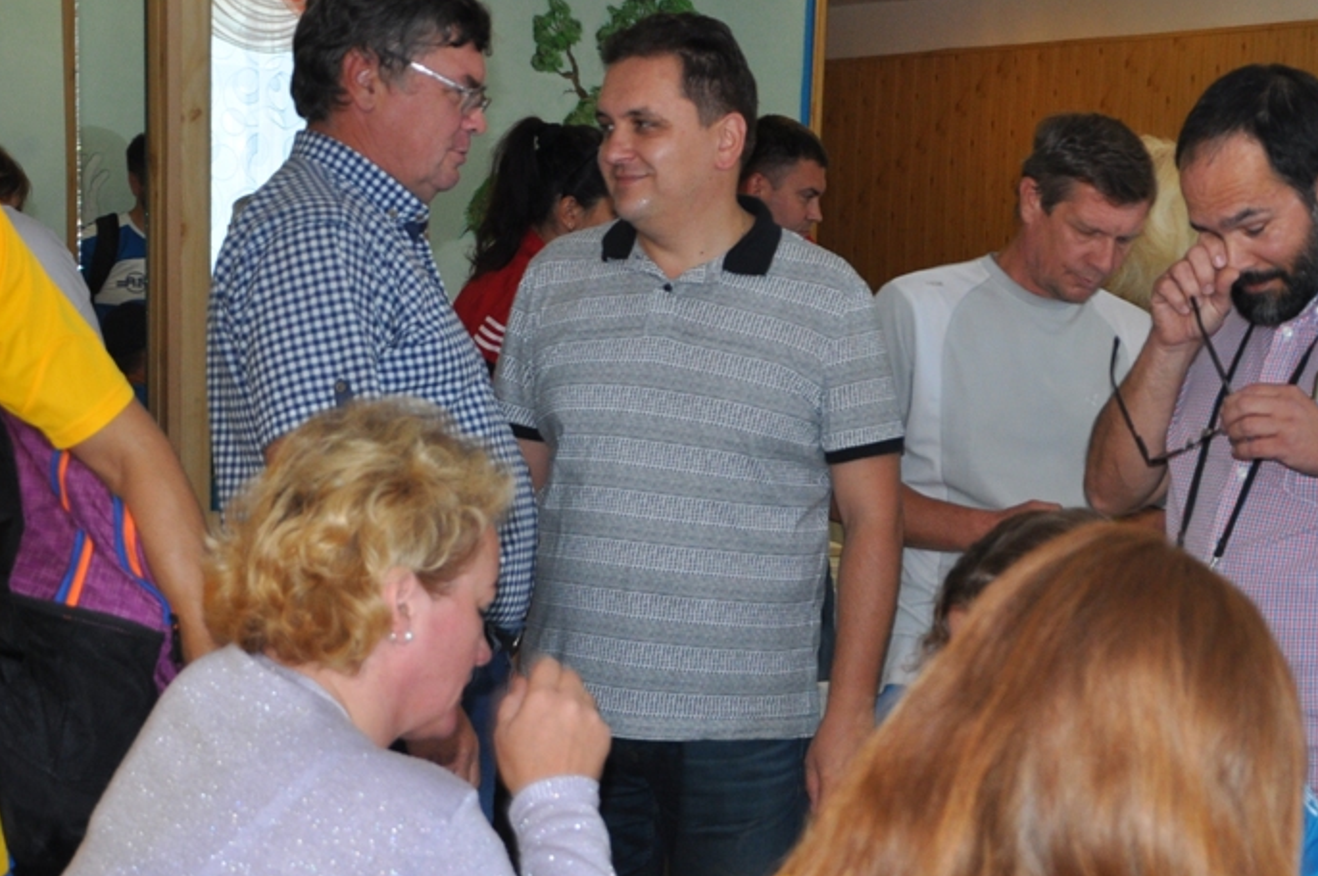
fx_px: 2743
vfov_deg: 17.9
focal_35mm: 75
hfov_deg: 26.8
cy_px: 754
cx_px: 940
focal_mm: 25
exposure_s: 1/60
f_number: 4
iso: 400
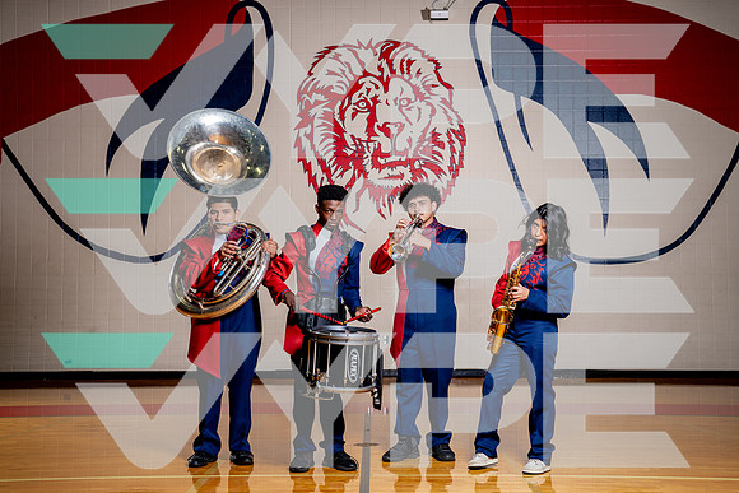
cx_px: 375
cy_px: 250
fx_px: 948
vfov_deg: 29.2
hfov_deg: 42.6
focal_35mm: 46
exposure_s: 1/250
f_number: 5.6
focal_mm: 45
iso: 100
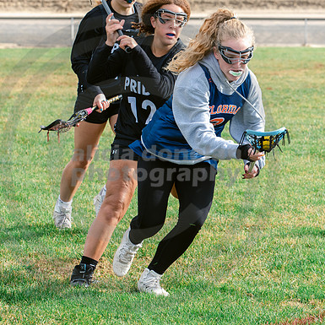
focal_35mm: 176
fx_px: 1869
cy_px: 203
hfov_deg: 9.9
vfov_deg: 9.9
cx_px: 191
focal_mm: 110
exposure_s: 1/640
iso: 400
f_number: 6.3
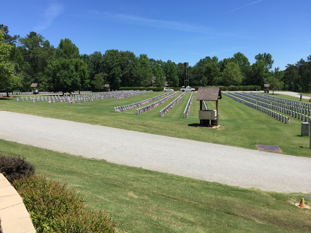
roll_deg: +0.7
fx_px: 261
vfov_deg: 48.2
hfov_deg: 61.7
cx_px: 156
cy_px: 116
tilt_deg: -6.6
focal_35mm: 29
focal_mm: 4.15
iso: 32
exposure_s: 1/1721
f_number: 2.2
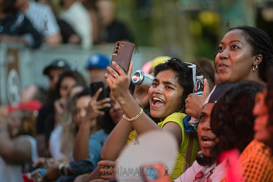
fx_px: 1517
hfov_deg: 10.3
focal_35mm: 200
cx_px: 136
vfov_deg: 6.9
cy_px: 91
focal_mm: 200
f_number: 3.5
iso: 1000
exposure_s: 1/500
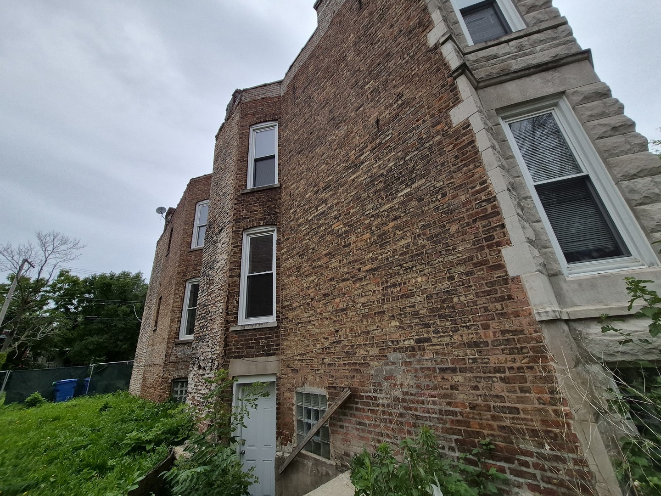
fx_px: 248
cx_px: 330
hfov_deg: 106.2
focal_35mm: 13
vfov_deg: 89.9
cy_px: 248
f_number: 2.2
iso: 40
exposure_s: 1/1408
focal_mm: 1.74
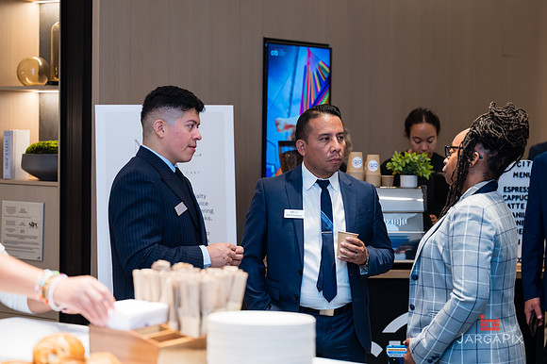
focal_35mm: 82
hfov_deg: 24.7
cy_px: 182
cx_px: 274
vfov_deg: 16.6
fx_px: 1249
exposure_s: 1/160
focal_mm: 80
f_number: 3.2
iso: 800
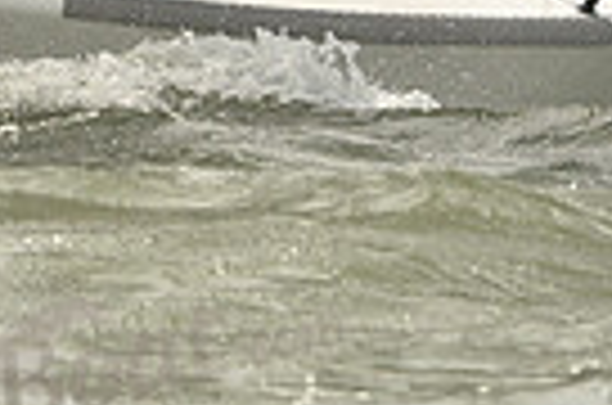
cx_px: -518
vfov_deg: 0.9
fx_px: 24660
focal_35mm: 1454
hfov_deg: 1.4
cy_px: -236
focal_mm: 340
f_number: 7.1
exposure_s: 1/1250
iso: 320
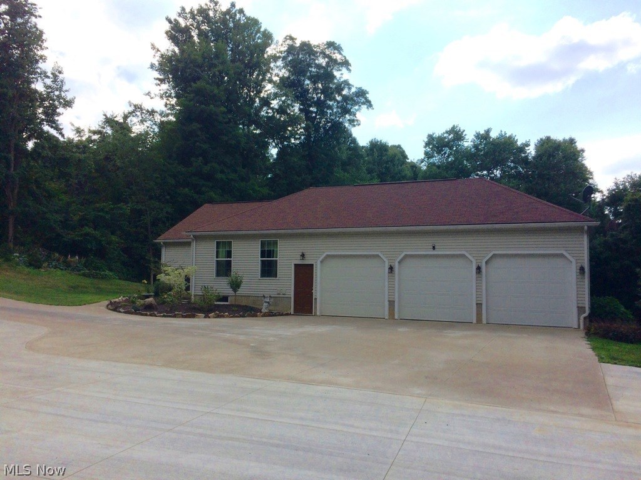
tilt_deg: +3.1
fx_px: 537
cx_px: 320
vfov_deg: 48.2
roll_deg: -0.2
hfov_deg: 61.7
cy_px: 240
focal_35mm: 29
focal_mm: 4.15
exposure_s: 1/3425
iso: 32
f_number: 2.2
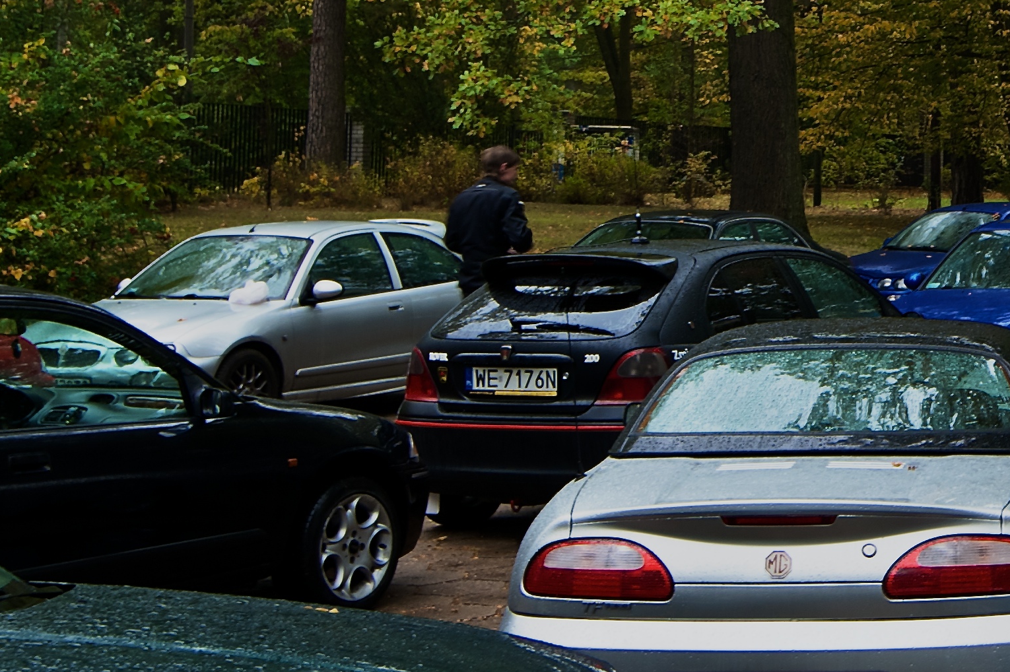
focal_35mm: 89
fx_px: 2495
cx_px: 1096
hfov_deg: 21.7
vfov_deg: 15.2
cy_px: 73
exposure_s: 1/13
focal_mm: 32
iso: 200
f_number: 9
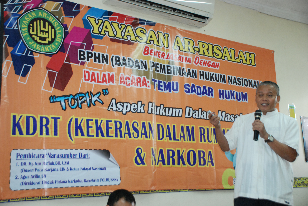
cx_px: 154
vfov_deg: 28.2
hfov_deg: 41.1
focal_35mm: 48
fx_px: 411
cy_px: 103
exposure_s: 1/60
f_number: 4.2
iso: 1250
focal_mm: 32
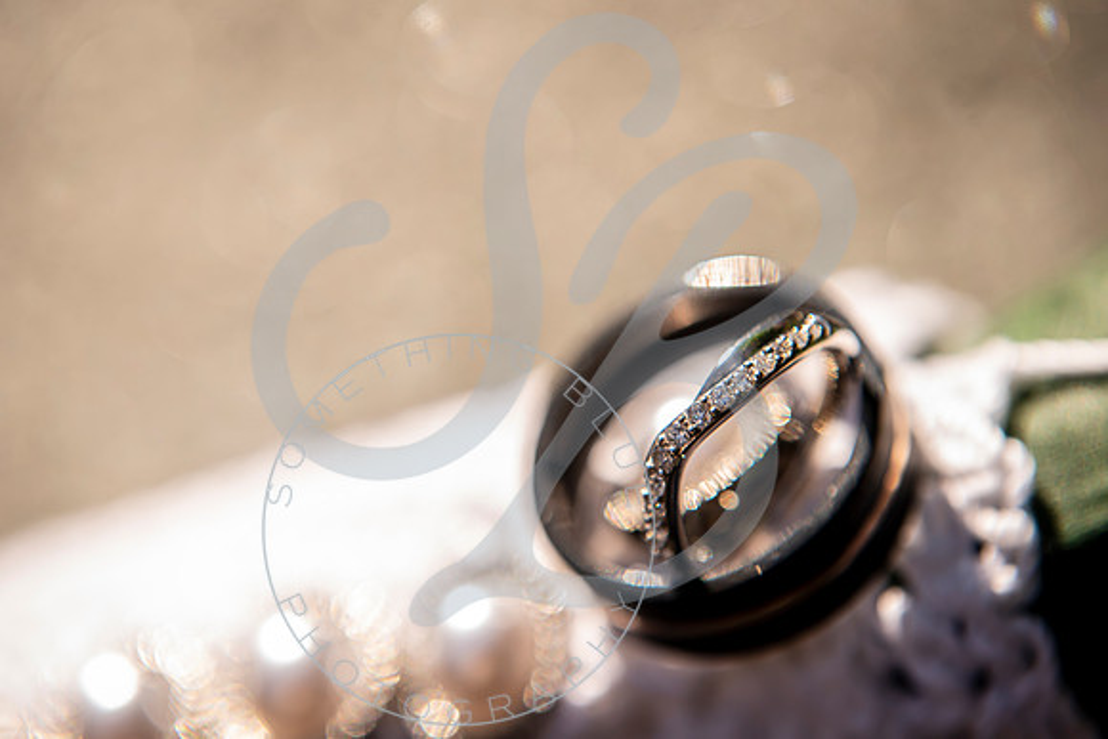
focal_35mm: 70
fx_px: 2155
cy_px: 370
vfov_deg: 19.5
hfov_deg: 28.8
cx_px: 554
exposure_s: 1/200
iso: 100
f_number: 6.3
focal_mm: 70
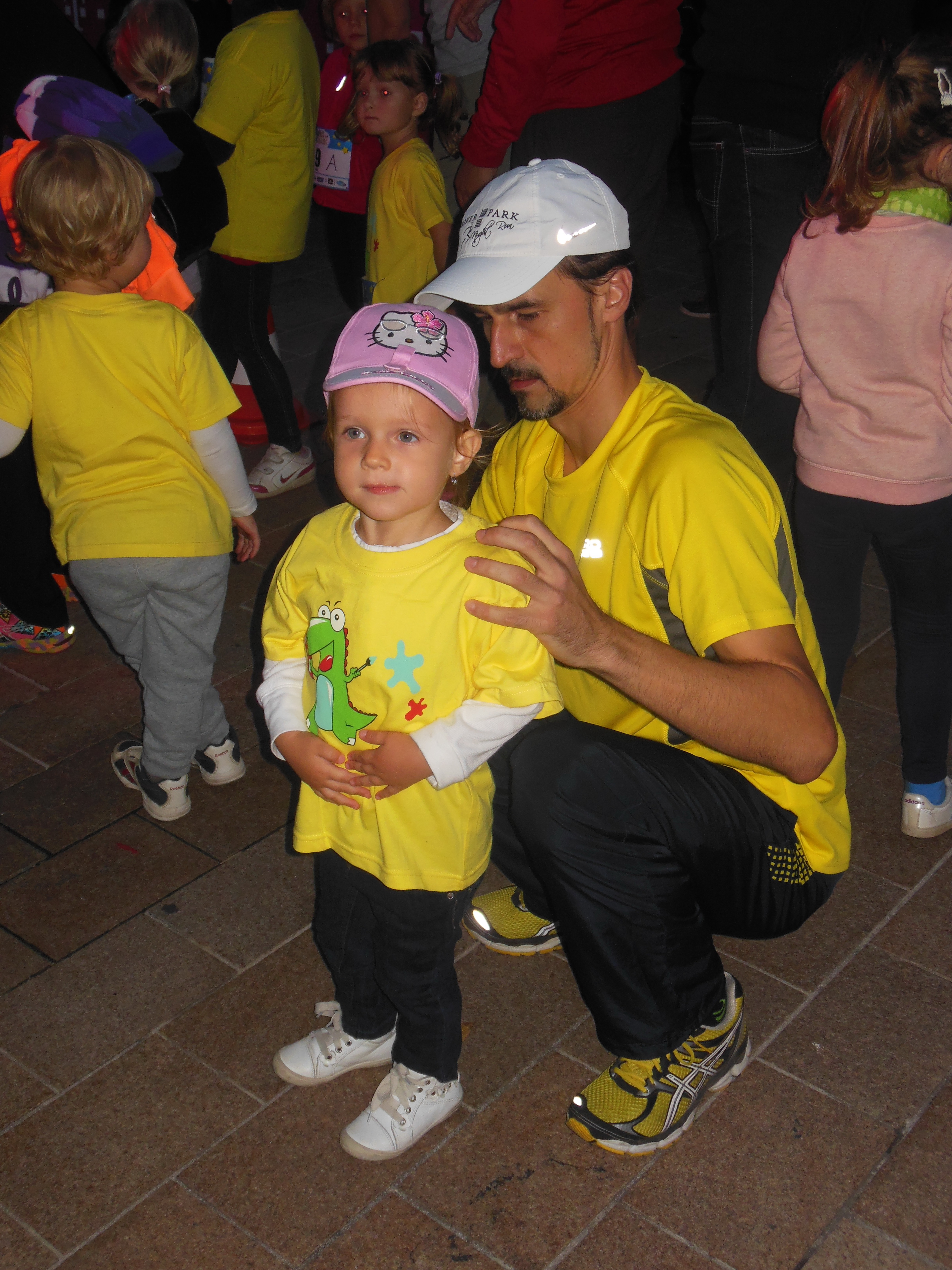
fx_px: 1577
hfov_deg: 33.6
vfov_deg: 43.9
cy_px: 635
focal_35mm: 43
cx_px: 476
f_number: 3.8
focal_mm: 7.7
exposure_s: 1/30
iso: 200
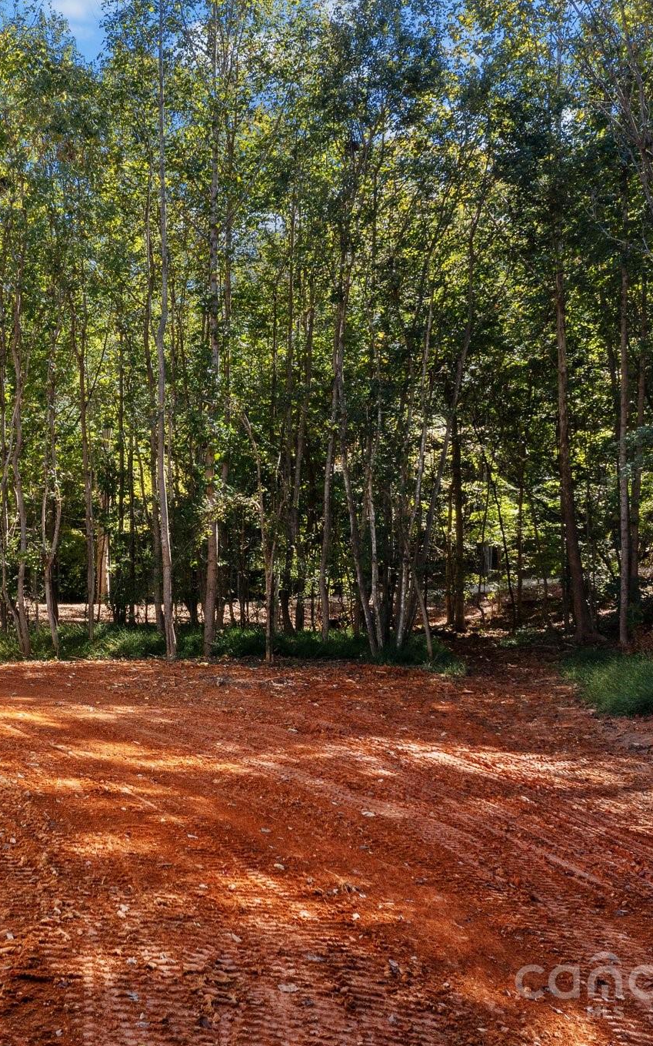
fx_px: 1225
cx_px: 162
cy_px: 524
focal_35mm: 43
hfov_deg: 29.4
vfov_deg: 46.2
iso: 100
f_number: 5
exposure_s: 1/200
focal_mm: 10.26
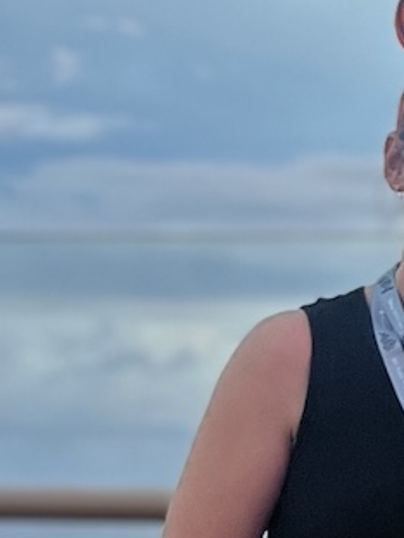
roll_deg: -0.7
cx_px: 963
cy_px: 260
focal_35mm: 168
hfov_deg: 8.2
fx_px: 2614
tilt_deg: +6.4
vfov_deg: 11.8
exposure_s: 1/120
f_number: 1.5
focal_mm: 5.7
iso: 80
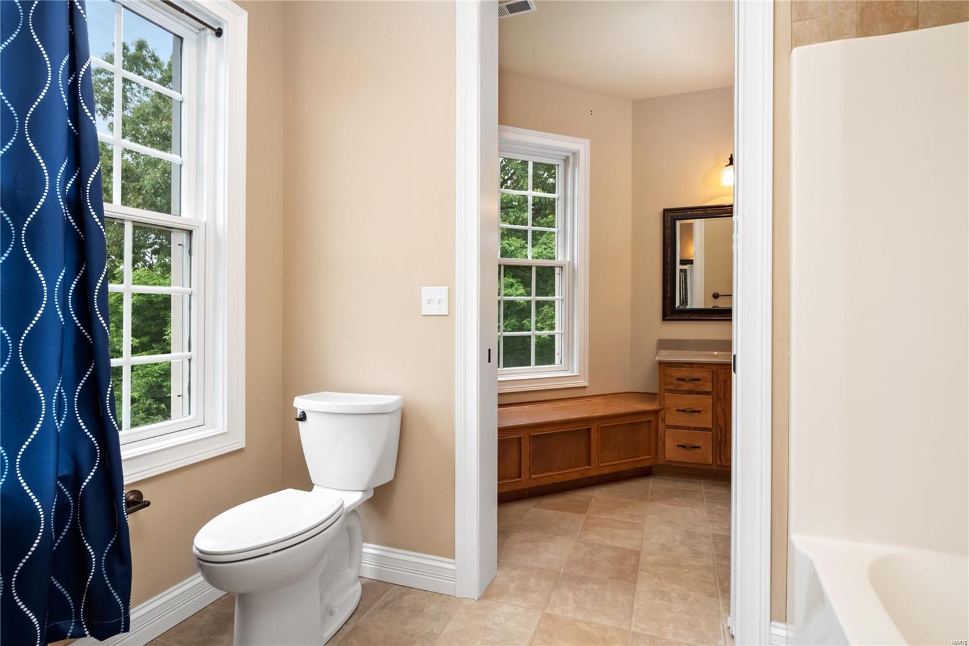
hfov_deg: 90.0
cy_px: 323
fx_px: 484
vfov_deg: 67.4
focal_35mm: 18
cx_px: 484
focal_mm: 9
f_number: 9
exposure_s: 1/50
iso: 640
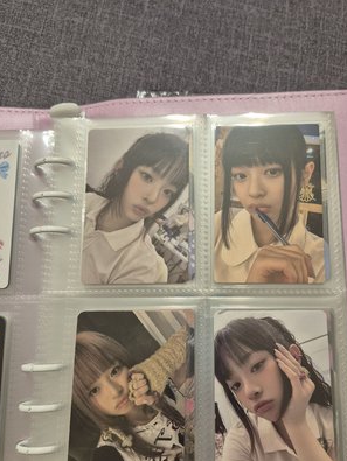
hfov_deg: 45.3
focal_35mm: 31
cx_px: 202
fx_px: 414
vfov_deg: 58.2
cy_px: 254
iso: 200
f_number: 1.8
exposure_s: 1/120
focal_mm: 5.4
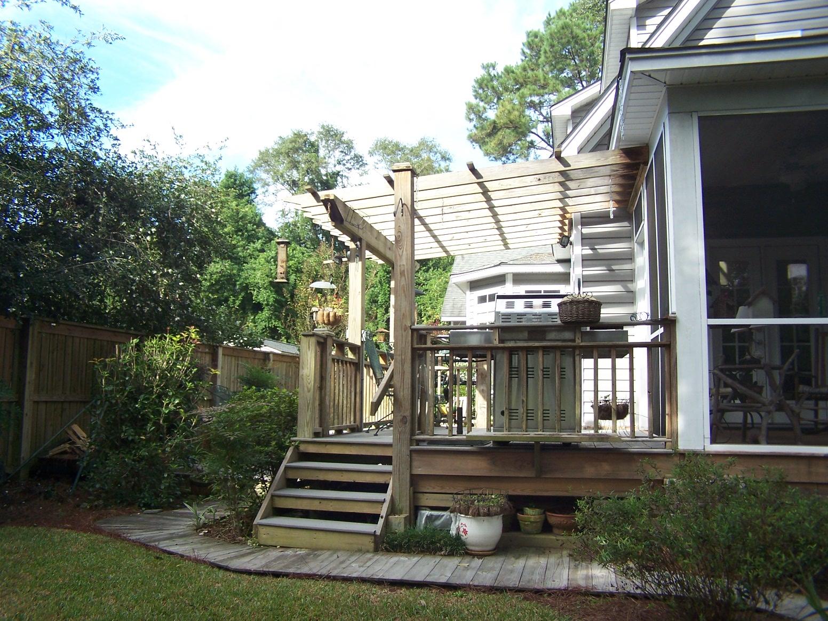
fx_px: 909
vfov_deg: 37.7
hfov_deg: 49.0
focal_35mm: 38
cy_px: 310
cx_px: 414
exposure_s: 1/180
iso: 80
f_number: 2.8
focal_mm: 6.3
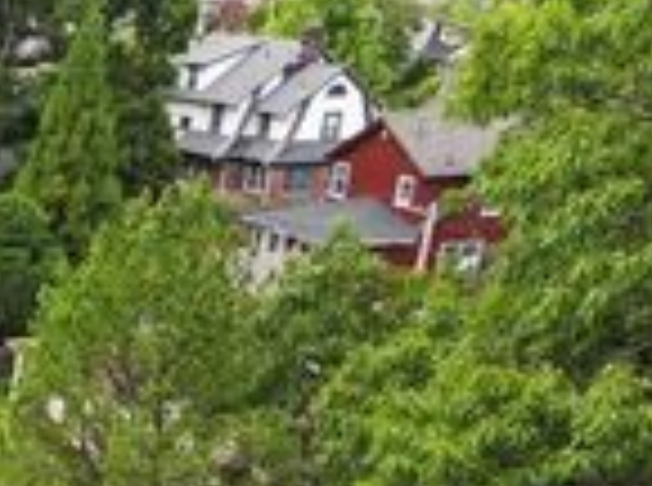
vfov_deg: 16.6
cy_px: 650
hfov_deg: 19.0
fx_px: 1559
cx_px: -463
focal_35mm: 83
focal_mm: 6.7
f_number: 1.7
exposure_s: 1/640
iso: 100
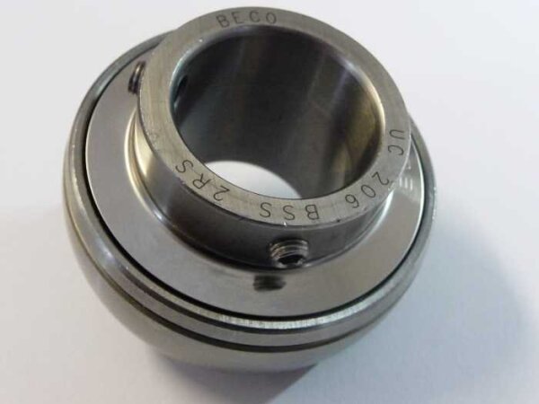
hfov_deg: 42.1
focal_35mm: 45
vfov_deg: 32.2
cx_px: 270
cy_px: 202
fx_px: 701
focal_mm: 7.6
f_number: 4.1
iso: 800
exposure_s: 1/40
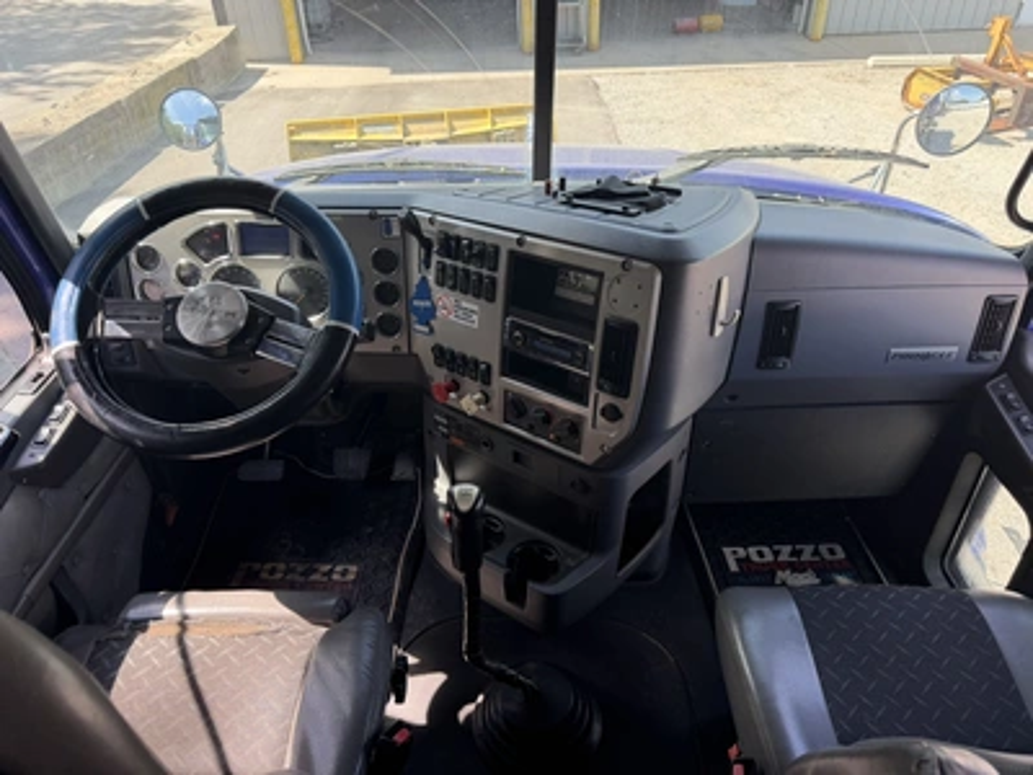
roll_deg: +2.5
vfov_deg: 56.8
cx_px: 516
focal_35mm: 24
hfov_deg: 71.6
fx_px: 716
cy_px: 388
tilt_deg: -35.1
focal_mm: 6.76
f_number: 1.78
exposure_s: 1/453
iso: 100
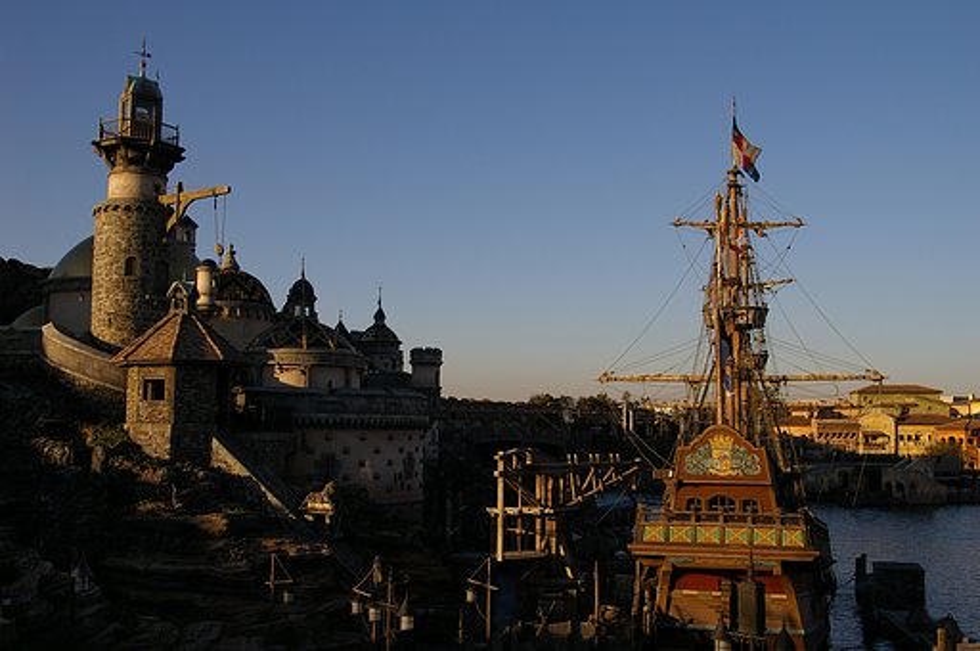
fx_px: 1060
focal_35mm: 39
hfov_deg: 49.6
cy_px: 326
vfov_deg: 34.1
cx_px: 490
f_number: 6.7
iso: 200
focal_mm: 26
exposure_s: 1/500
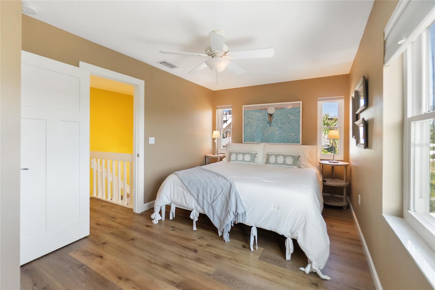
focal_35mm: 15
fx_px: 181
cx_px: 218
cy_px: 145
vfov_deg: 77.3
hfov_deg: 100.4
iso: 1250
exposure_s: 1/350
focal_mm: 10
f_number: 4
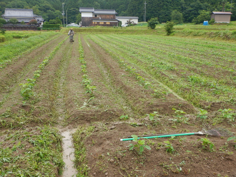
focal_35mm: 34
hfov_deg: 54.0
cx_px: 118
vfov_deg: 41.8
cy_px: 88
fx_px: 232
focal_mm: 6.1
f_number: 4.2
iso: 125
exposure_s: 1/200
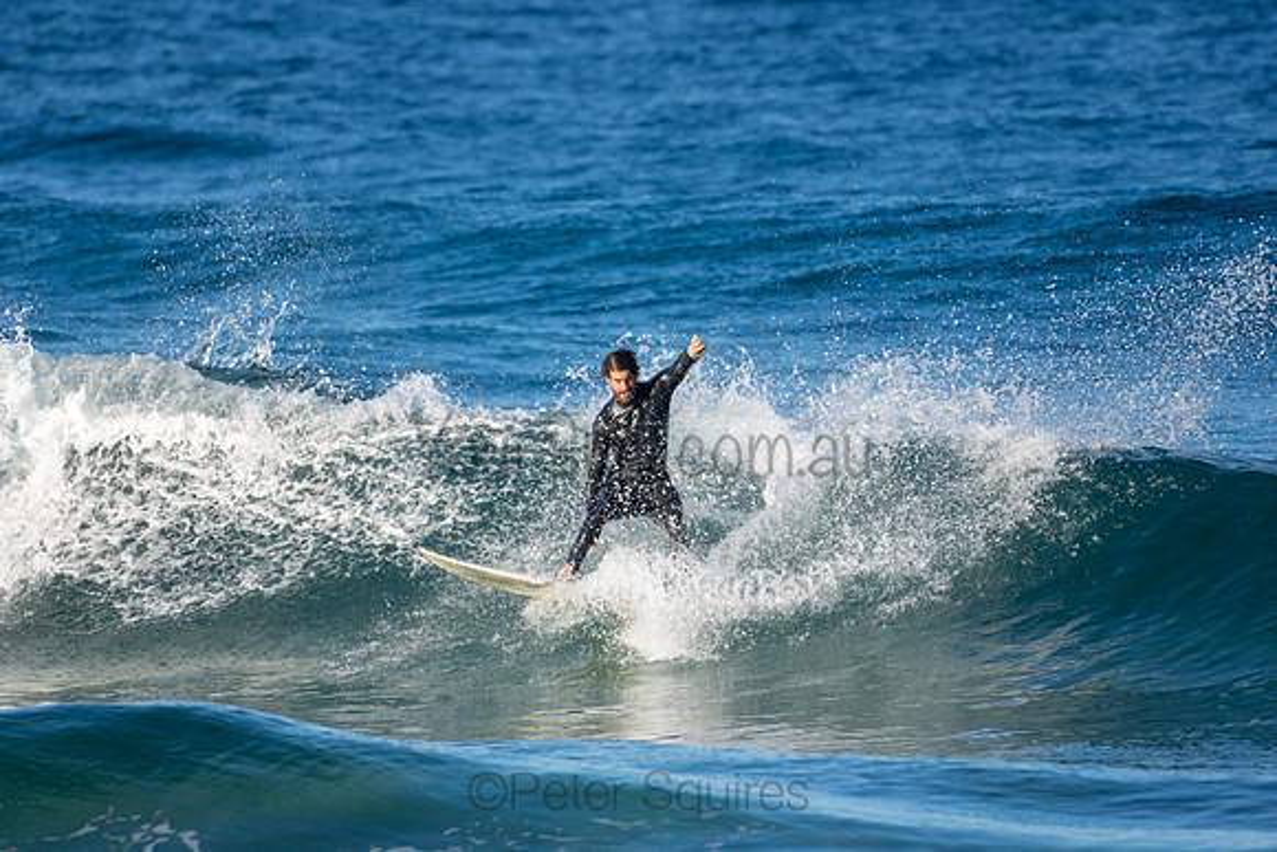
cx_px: 638
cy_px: 426
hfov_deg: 2.7
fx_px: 26609
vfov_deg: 1.8
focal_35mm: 750
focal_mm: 500
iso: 250
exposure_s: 1/1250
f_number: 5.6
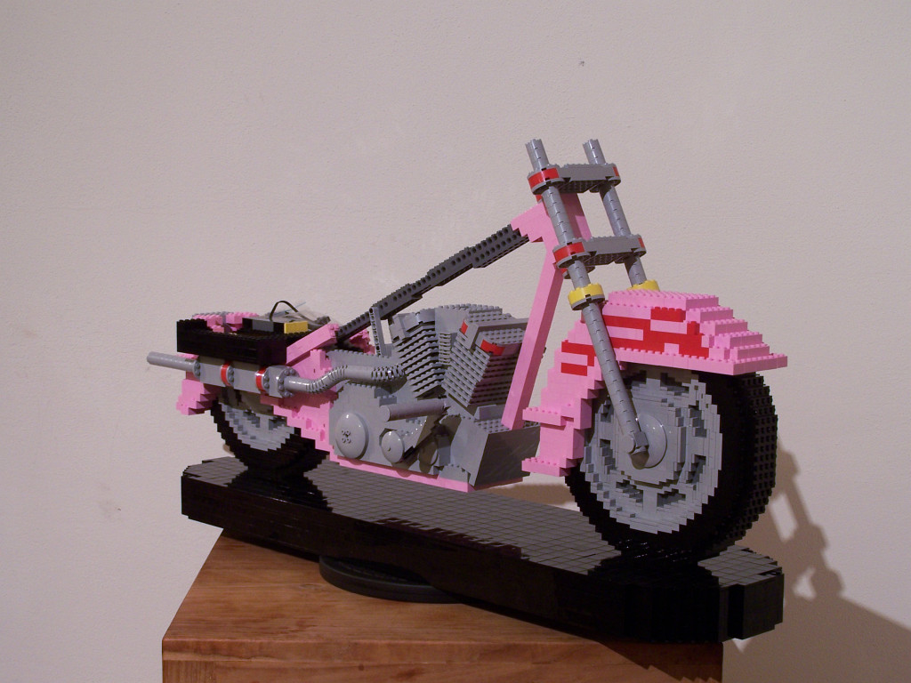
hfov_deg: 30.3
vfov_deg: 22.9
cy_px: 342
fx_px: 1684
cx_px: 456
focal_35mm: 64
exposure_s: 1/2
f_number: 3.2
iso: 80
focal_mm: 10.7
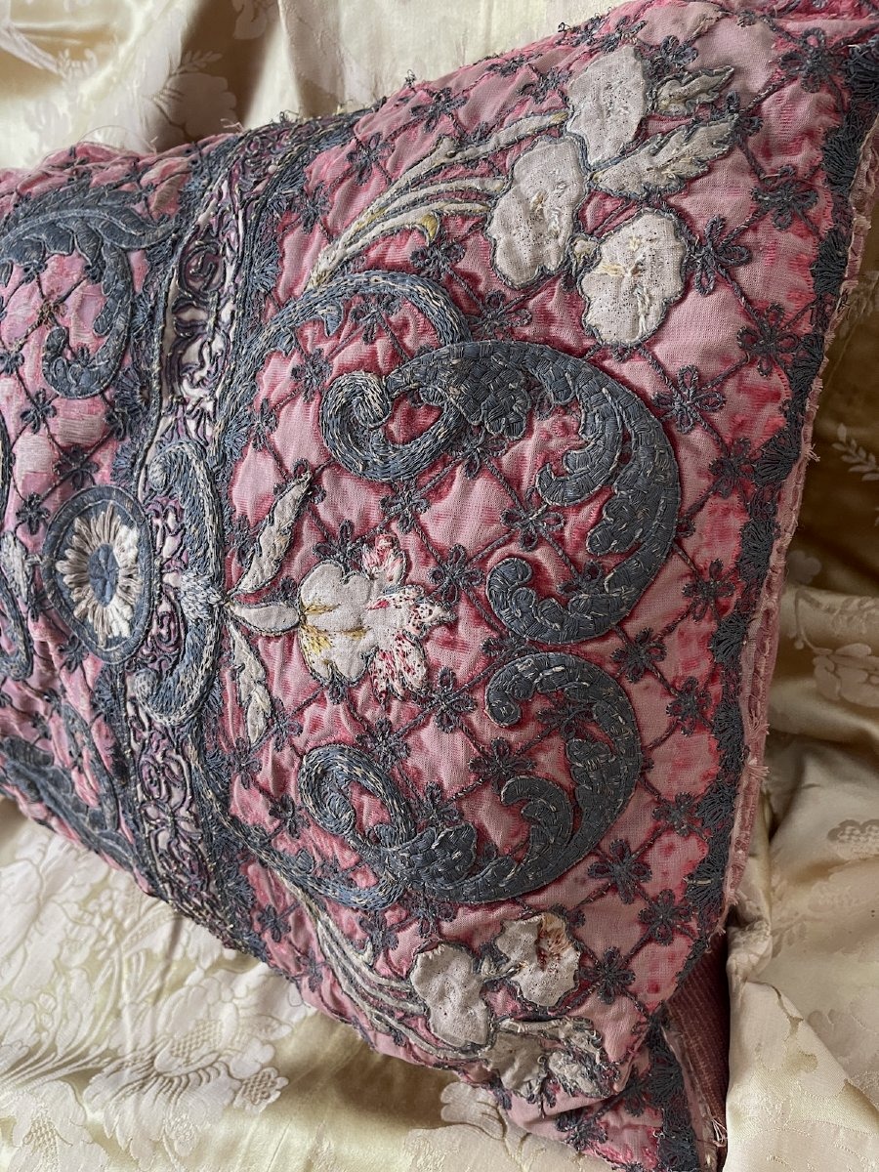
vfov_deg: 69.4
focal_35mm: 25
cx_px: 440
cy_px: 586
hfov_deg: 54.9
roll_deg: +22.9
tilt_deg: -37.8
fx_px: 846
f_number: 1.6
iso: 250
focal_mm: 5.1
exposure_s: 1/60
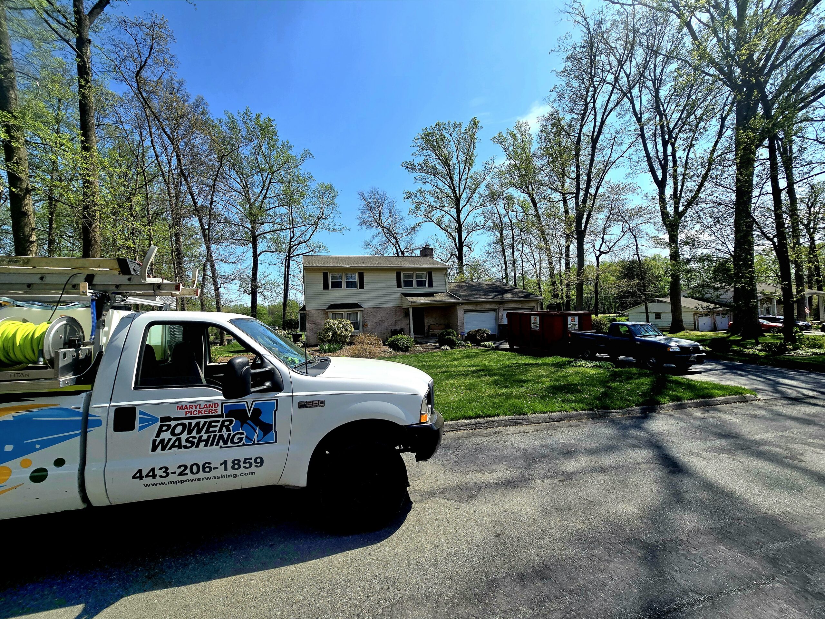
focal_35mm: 13
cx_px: 412
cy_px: 310
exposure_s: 1/2000
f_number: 2.2
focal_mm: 2.2
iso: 50
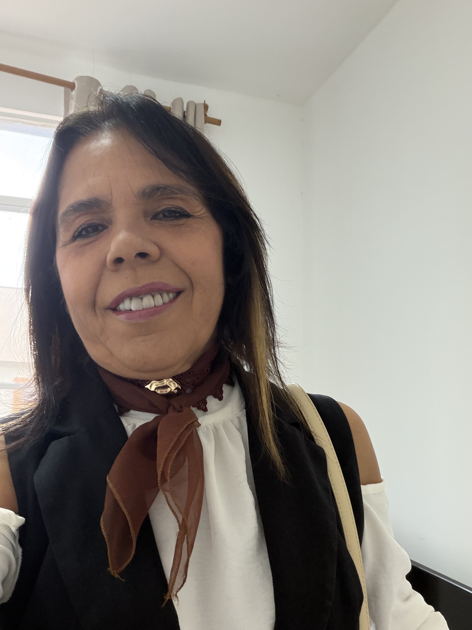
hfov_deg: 46.8
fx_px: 545
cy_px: 315
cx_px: 236
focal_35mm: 30
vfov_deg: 60.0
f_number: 1.9
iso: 200
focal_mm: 2.71
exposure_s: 1/60
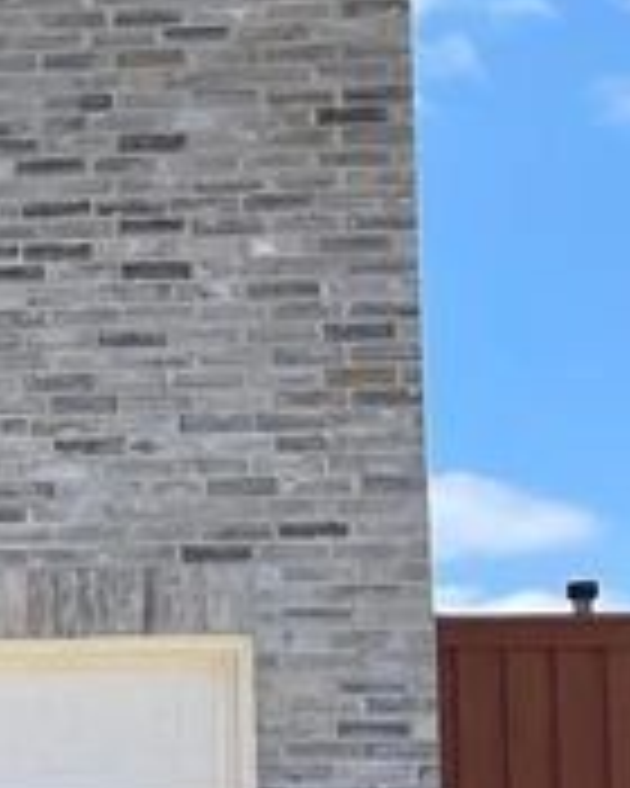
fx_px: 3333
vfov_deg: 13.4
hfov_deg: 9.0
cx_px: -1161
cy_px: 702
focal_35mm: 143
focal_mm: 5.1
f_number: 1.6
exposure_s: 1/1456
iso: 32
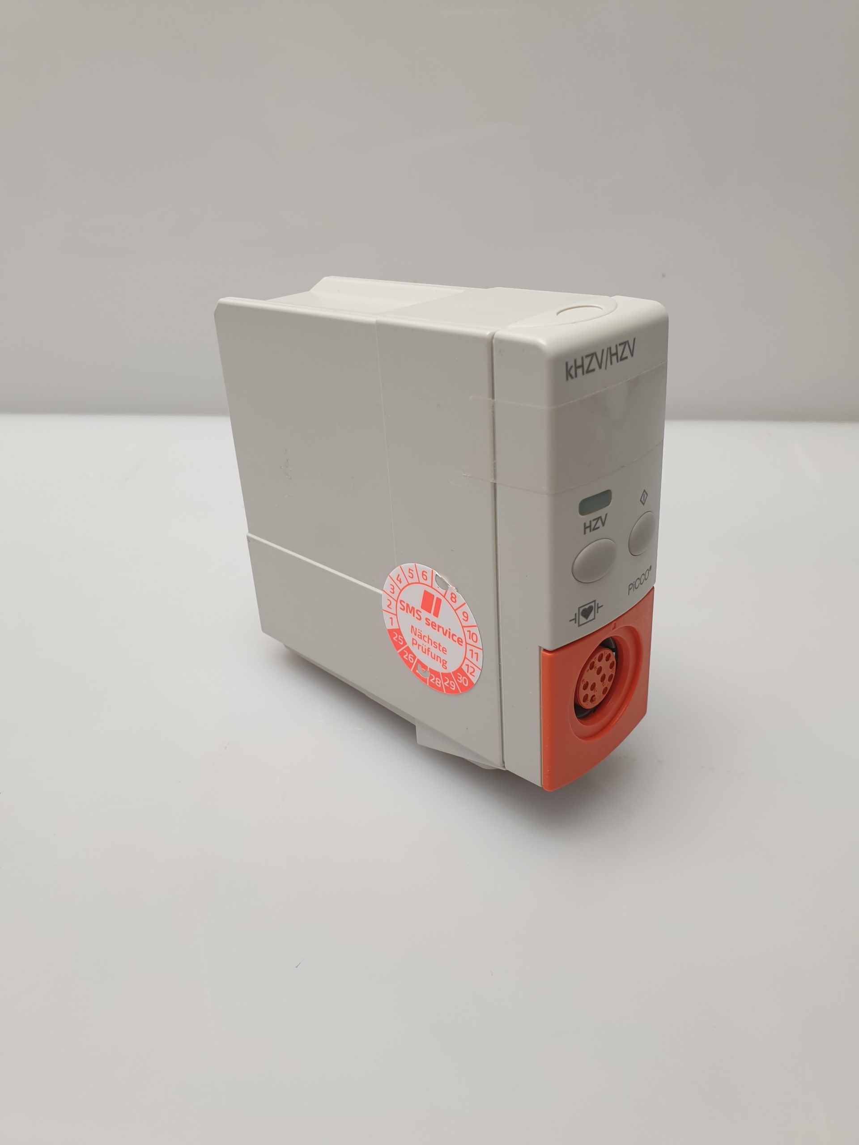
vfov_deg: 67.3
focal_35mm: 26
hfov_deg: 53.1
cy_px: 572
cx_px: 430
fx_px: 860
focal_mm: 4.3
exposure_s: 1/50
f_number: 2.4
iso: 64
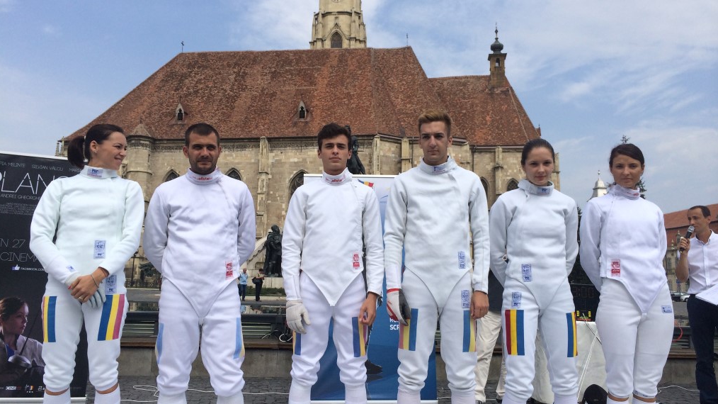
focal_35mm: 33
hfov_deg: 59.5
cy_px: 193
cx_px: 360
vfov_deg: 35.6
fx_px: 628
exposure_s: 1/2740
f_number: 2.2
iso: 40
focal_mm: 4.12
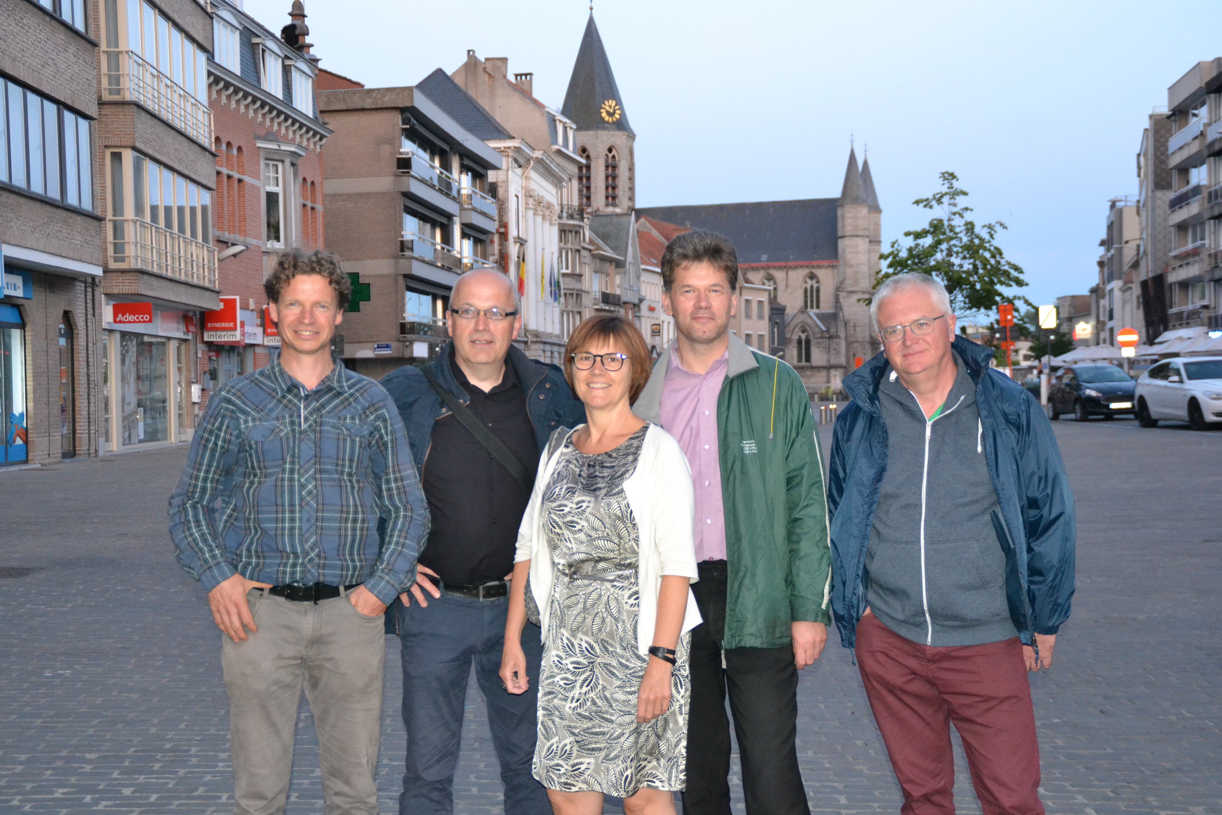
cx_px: 611
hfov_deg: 35.1
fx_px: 1935
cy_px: 408
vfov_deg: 23.8
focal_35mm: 57
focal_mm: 38
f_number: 4.5
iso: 2200
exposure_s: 1/60
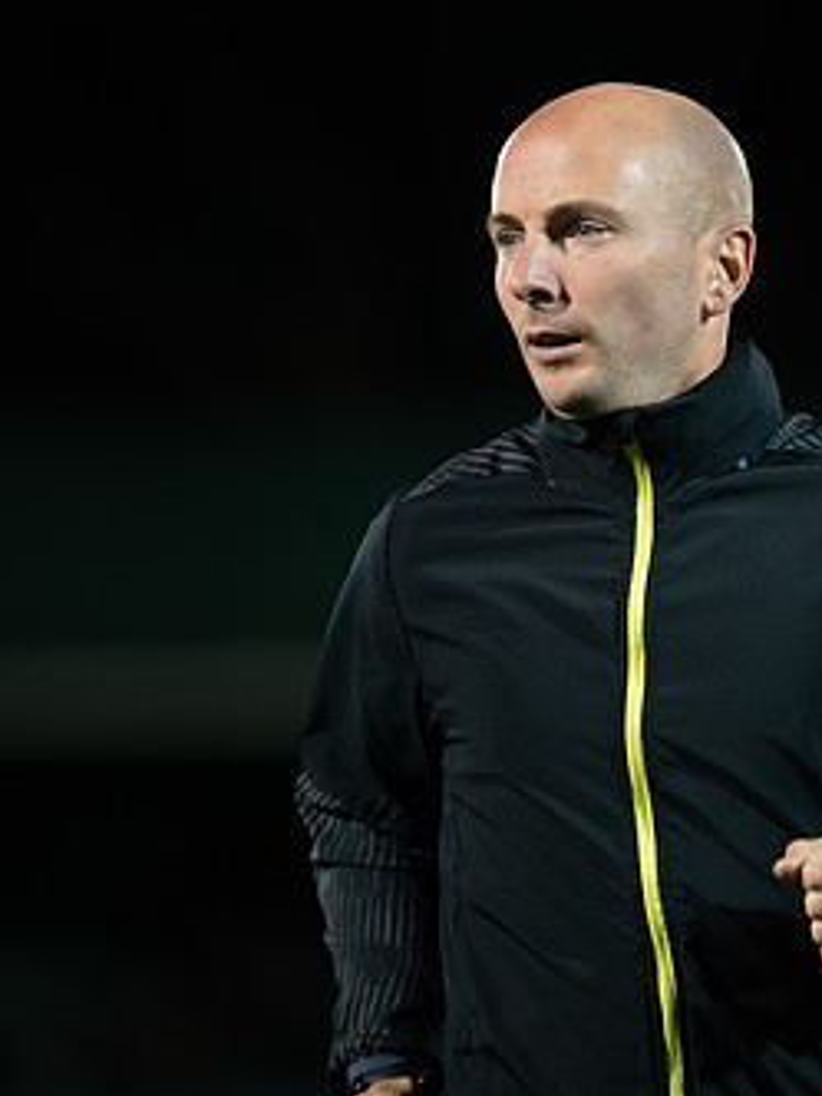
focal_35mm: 504
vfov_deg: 3.9
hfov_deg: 2.9
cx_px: 746
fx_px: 15957
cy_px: 505
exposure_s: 1/200
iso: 800
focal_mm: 300
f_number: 2.8
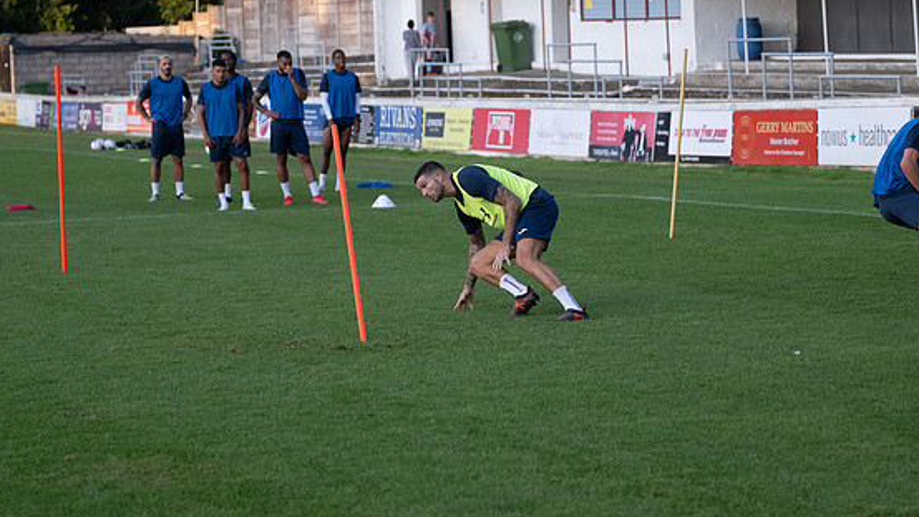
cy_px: 244
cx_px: 440
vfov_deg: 10.5
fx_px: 2803
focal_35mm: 115
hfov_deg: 18.6
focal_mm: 70
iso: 1000
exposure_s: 1/2000
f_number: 2.8
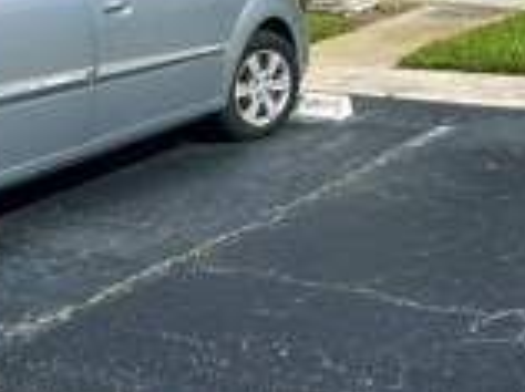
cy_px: -188
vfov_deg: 16.9
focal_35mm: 79
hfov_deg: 24.5
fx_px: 1196
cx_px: 375
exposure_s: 1/5319
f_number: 1.5
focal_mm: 5.7
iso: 50
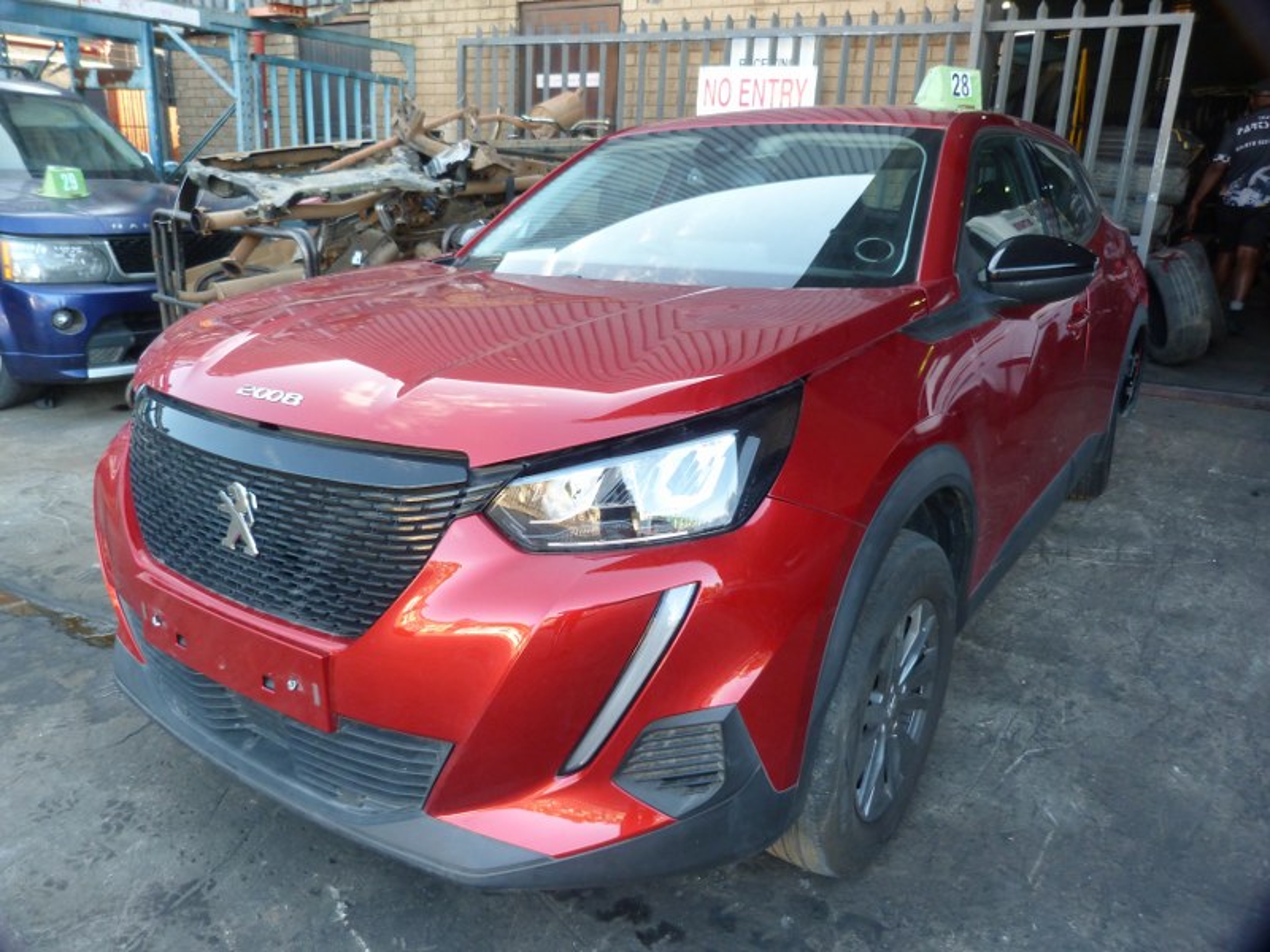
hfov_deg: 69.4
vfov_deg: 54.9
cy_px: 476
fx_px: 917
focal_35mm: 25
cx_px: 635
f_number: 2.8
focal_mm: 4.5
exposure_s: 1/60
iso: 160
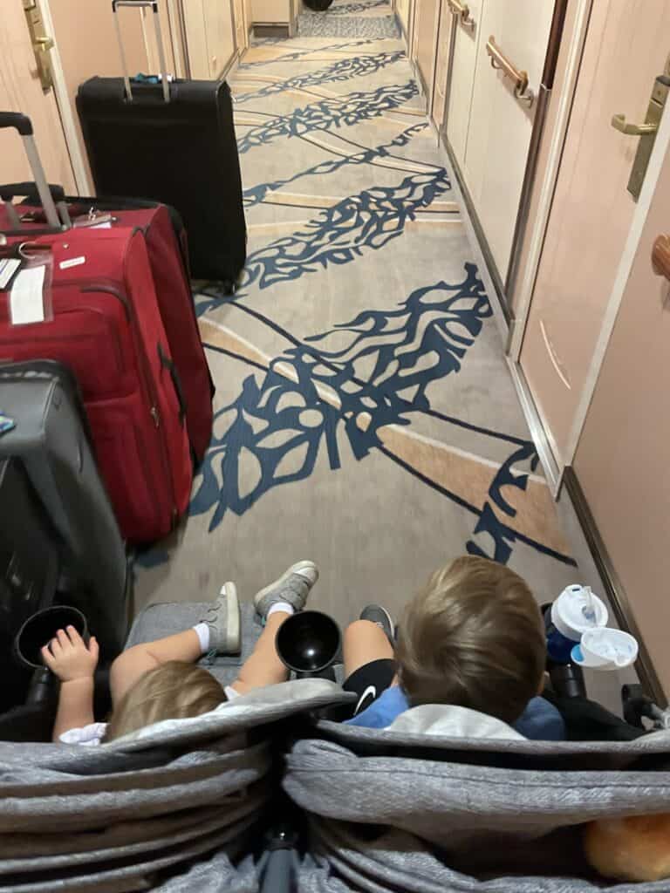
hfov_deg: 53.1
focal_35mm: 26
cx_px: 335
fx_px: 671
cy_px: 446
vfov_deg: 67.3
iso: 500
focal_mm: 4.2
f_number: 1.6
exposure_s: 1/30
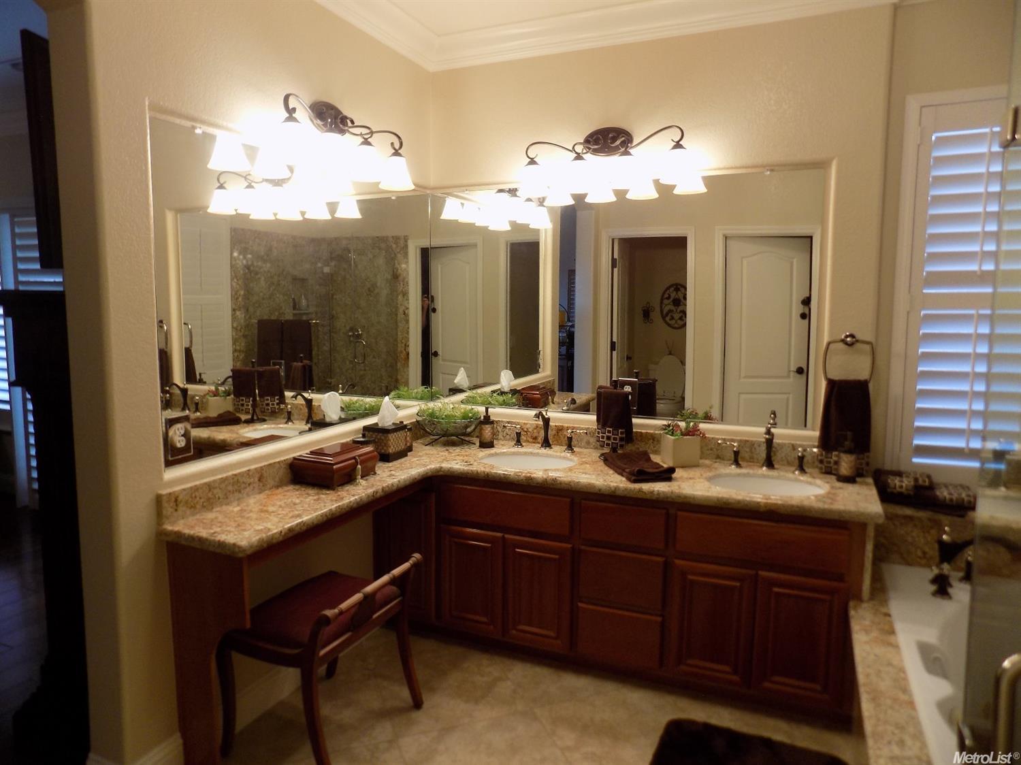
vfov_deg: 58.9
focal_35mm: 23
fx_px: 678
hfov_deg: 73.9
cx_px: 510
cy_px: 382
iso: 100
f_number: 3.1
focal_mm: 4
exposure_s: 1/30
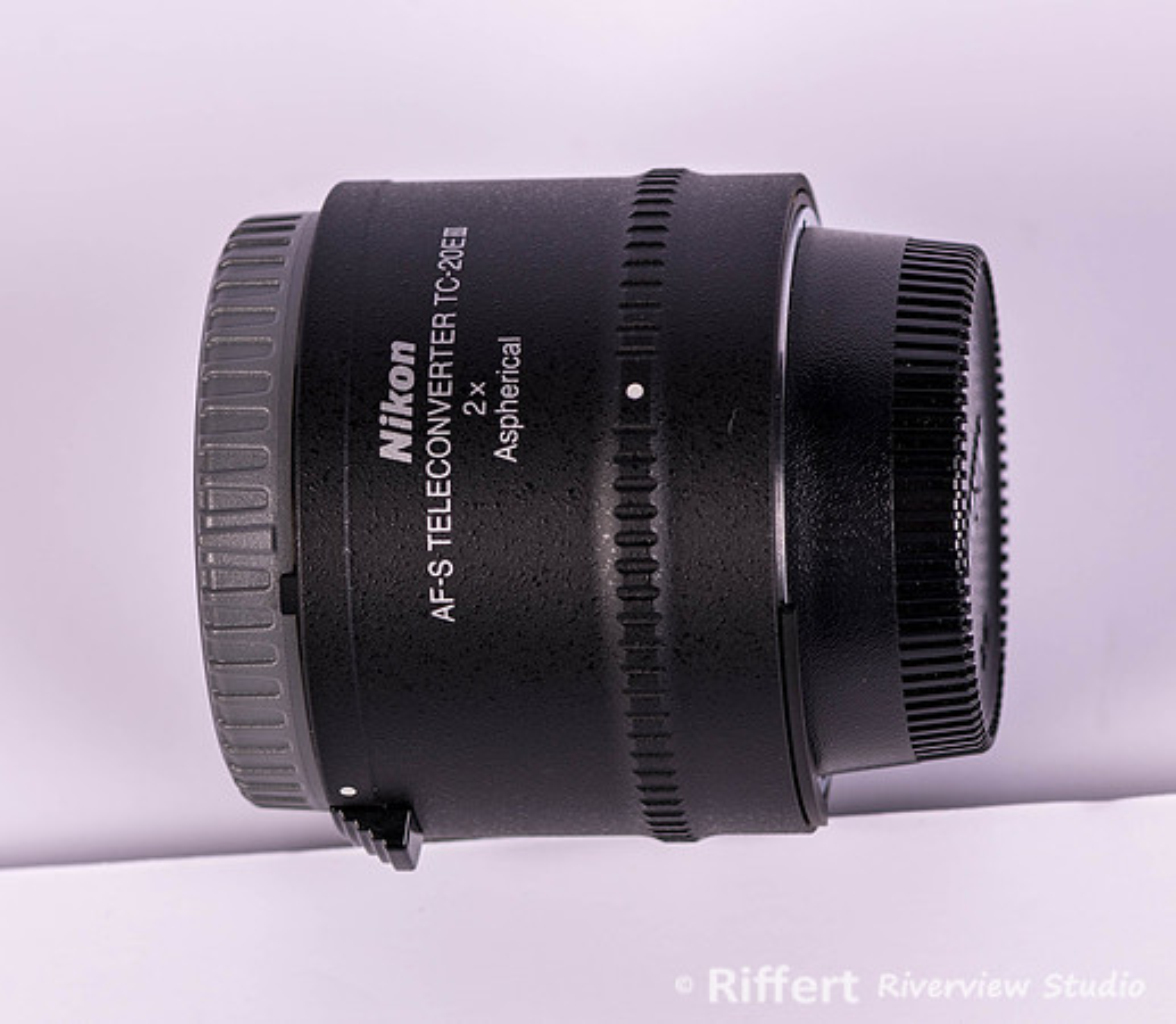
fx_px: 7548
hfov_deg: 8.9
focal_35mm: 209
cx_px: 408
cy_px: 524
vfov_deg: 7.8
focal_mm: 105
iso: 64
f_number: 8
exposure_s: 1/160
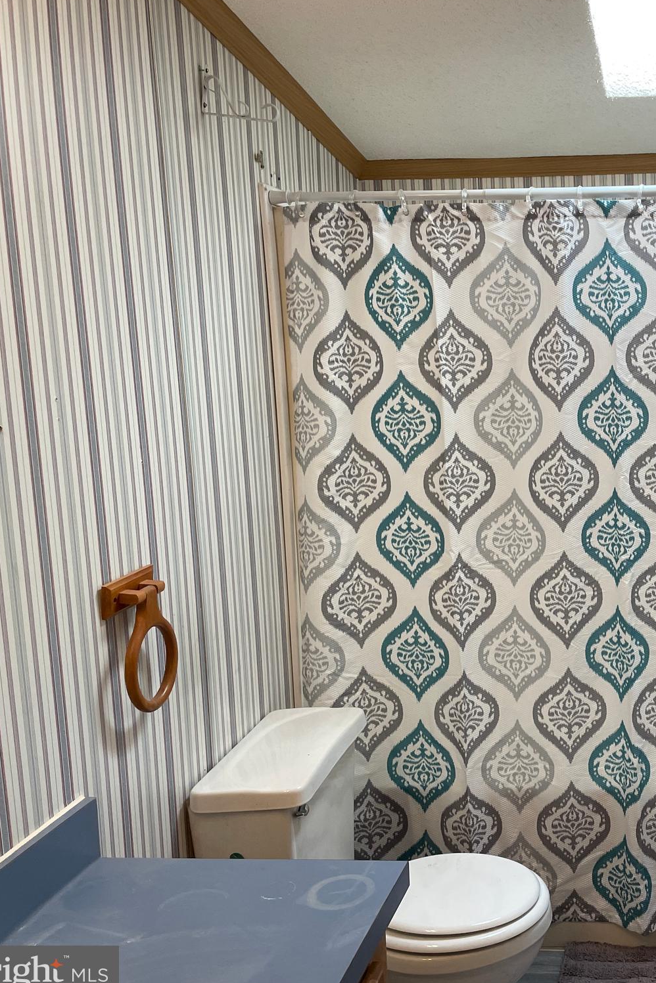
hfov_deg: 33.4
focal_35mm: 37
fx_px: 1011
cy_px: 495
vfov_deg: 51.9
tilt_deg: -9.3
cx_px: 628
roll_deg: +0.9
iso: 100
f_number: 1.6
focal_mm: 4.2
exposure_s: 1/120
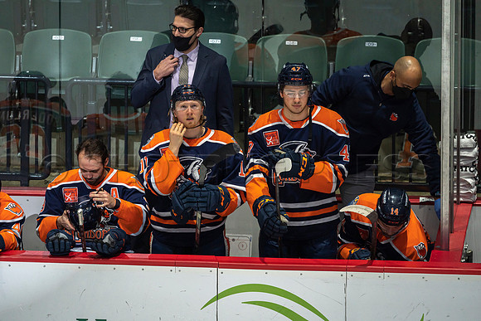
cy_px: 160
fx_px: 8018
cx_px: 240
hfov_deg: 3.4
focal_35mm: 600
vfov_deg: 2.3
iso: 1600
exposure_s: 1/640
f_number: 4
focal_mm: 600
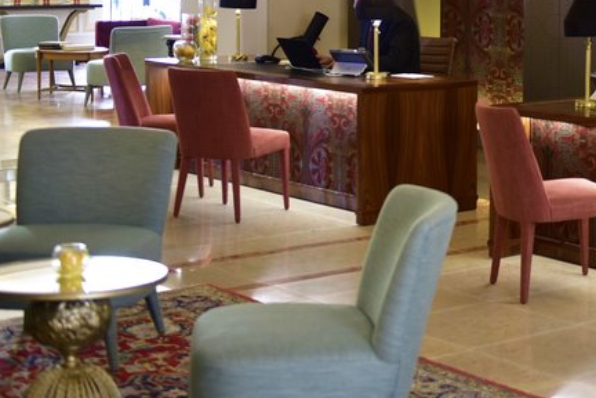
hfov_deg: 21.7
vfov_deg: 14.9
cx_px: 608
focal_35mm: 90
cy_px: -10
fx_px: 1490
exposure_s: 1/8
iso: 640
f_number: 2.8
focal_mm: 38
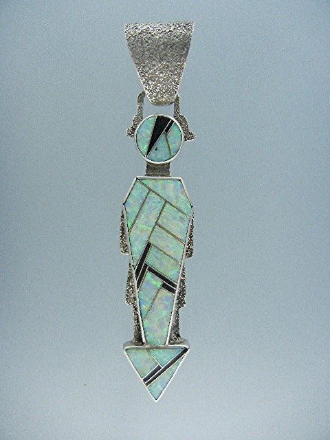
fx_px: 381
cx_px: 165
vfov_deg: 60.0
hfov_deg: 46.8
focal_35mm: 30
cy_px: 220
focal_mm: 5.4
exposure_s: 1/21.5
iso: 400
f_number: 3.5
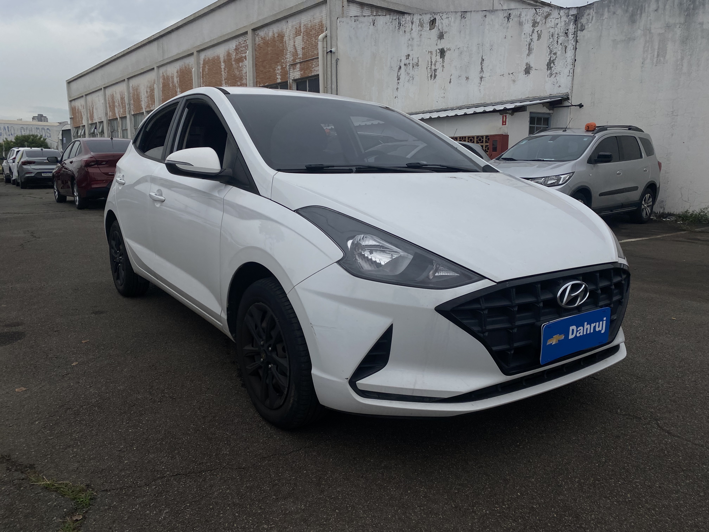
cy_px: 266
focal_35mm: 26
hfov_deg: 67.3
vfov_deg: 53.1
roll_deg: -0.4
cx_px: 354
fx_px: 533
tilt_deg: -11.2
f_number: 1.8
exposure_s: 1/7692
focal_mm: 4.25
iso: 32
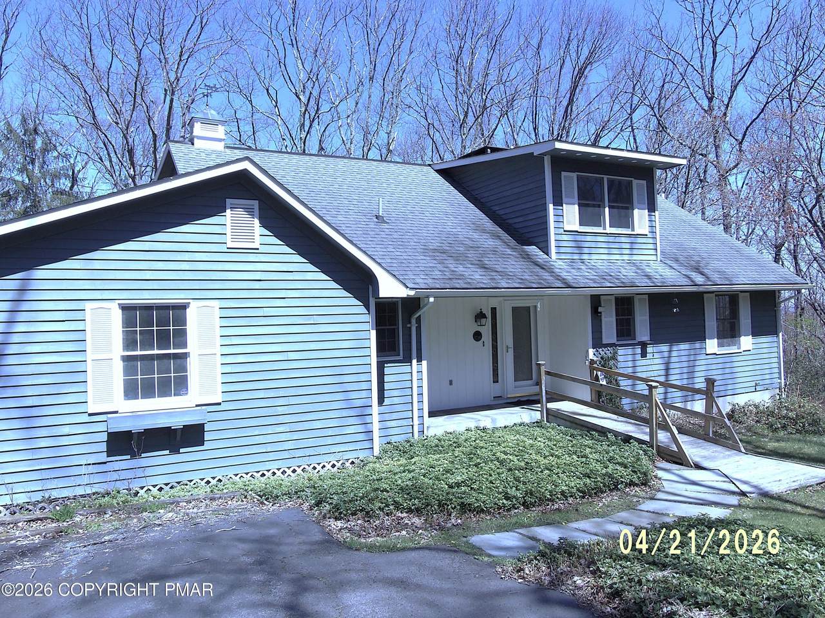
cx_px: 412
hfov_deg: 67.3
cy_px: 309
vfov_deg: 53.1
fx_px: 620
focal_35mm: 26
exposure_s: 1/400
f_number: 3.2
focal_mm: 4.7
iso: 64
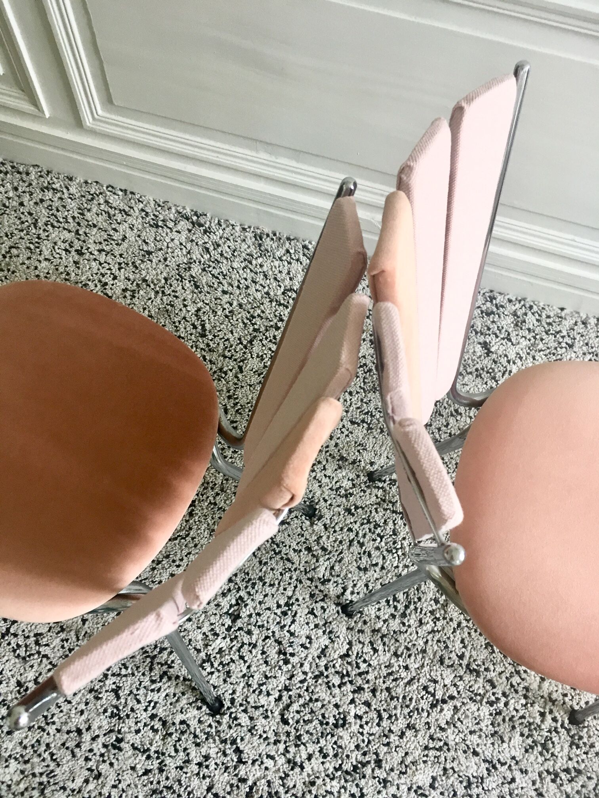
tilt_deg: -65.6
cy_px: 399
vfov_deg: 61.7
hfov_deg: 48.2
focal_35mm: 29
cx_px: 300
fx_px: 669
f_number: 2.2
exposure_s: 1/33
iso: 100
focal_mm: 4.15
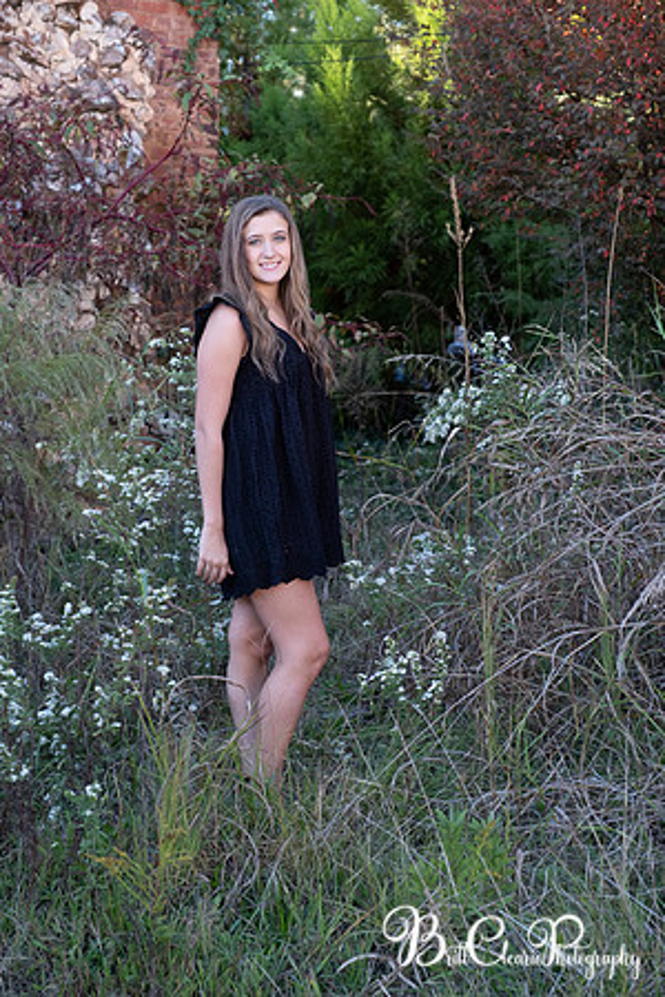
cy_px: 498
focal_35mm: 60
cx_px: 332
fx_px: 1662
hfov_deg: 22.6
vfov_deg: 33.4
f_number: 3.6
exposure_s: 1/250
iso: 400
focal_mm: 40.1
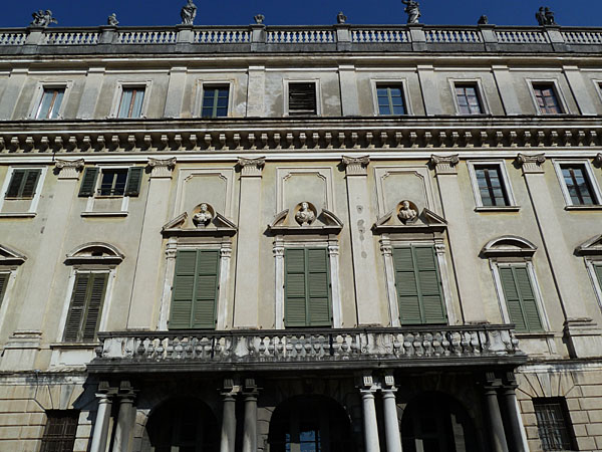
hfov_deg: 69.4
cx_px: 301
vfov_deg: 54.9
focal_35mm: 25
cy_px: 226
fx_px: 435
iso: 80
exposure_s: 1/640
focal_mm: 4.1
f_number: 5.6
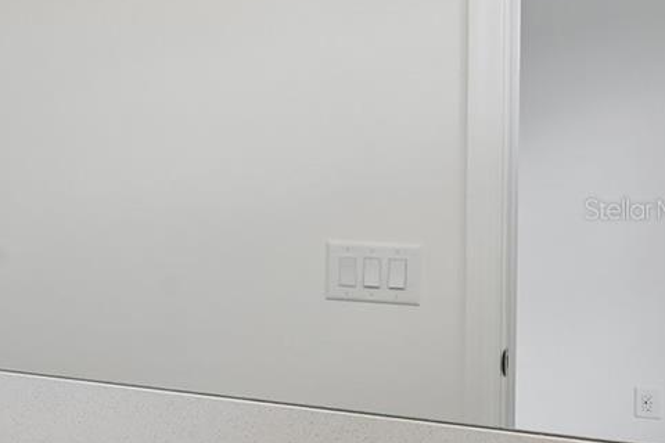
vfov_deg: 22.6
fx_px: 1108
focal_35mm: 60
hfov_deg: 24.0
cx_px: -400
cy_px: 209
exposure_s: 1/100
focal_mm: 18
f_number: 8
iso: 400
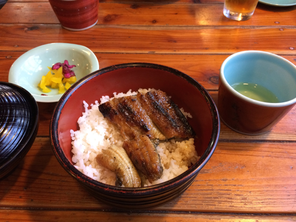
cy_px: 111
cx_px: 148
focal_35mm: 29
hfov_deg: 61.7
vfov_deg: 48.2
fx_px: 248
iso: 200
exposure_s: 1/30
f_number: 2.2
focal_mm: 4.15
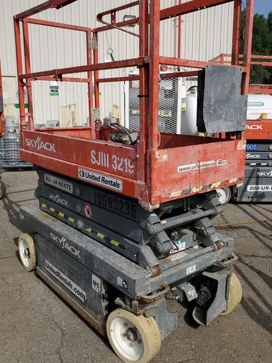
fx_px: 335
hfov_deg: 44.1
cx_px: 151
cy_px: 162
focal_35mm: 32
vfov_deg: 56.7
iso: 50
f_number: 2.4
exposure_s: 1/2463
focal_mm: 4.3
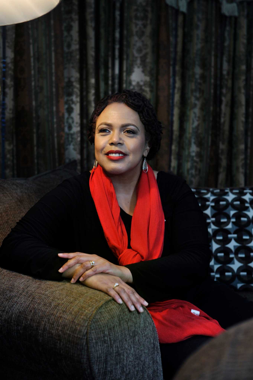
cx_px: 126
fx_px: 612
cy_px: 190
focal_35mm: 58
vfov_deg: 34.5
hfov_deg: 23.3
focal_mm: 58
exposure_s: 1/50
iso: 800
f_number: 4
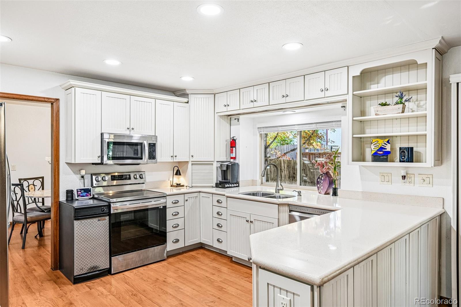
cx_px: 230
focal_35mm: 22
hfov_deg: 77.3
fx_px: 288
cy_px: 154
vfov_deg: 56.1
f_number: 8
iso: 220
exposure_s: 1/25
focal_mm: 22.5
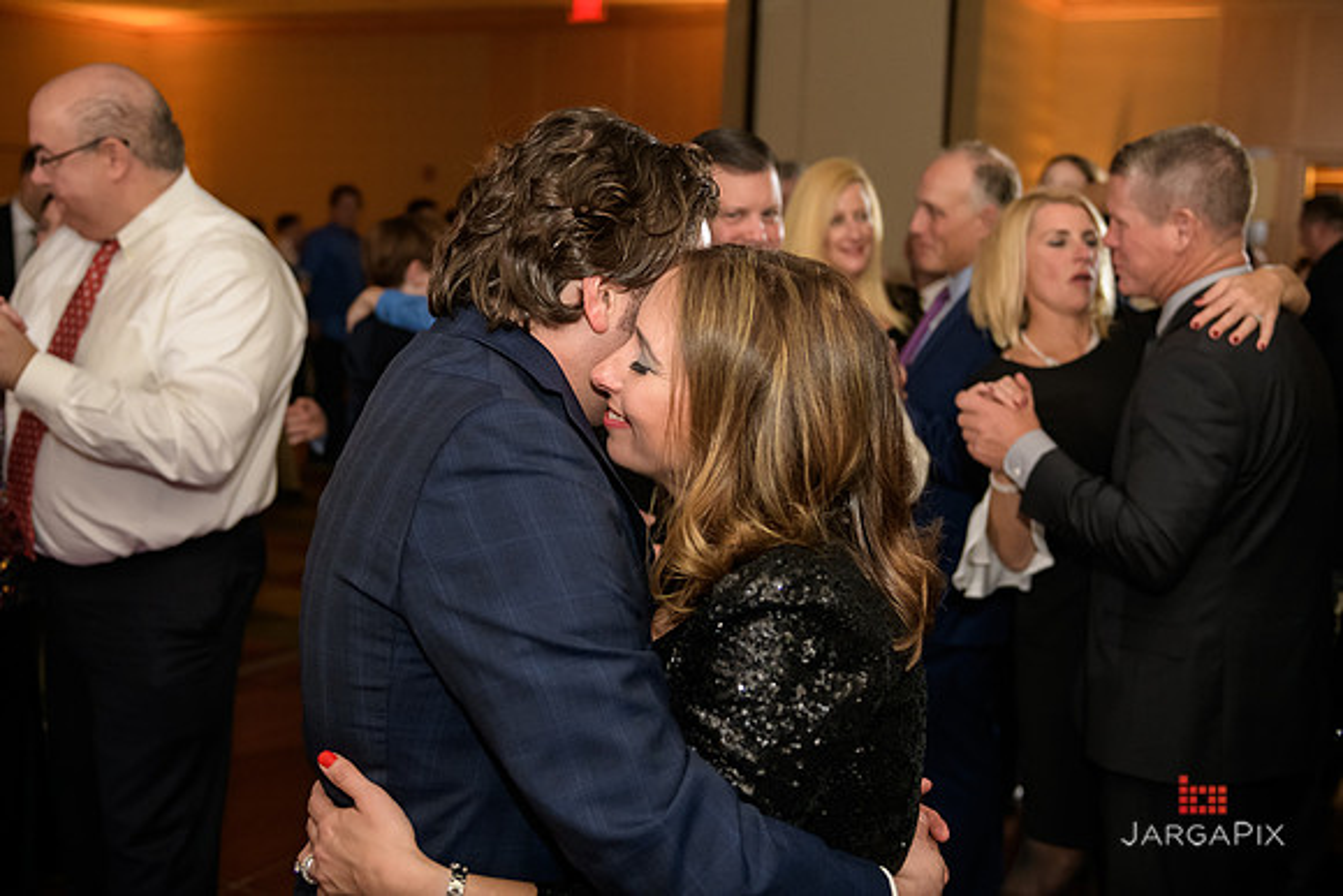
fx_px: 1574
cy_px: 371
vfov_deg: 31.7
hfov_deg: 46.2
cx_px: 672
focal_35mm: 42
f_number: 3.2
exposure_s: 1/125
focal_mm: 36
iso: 1600
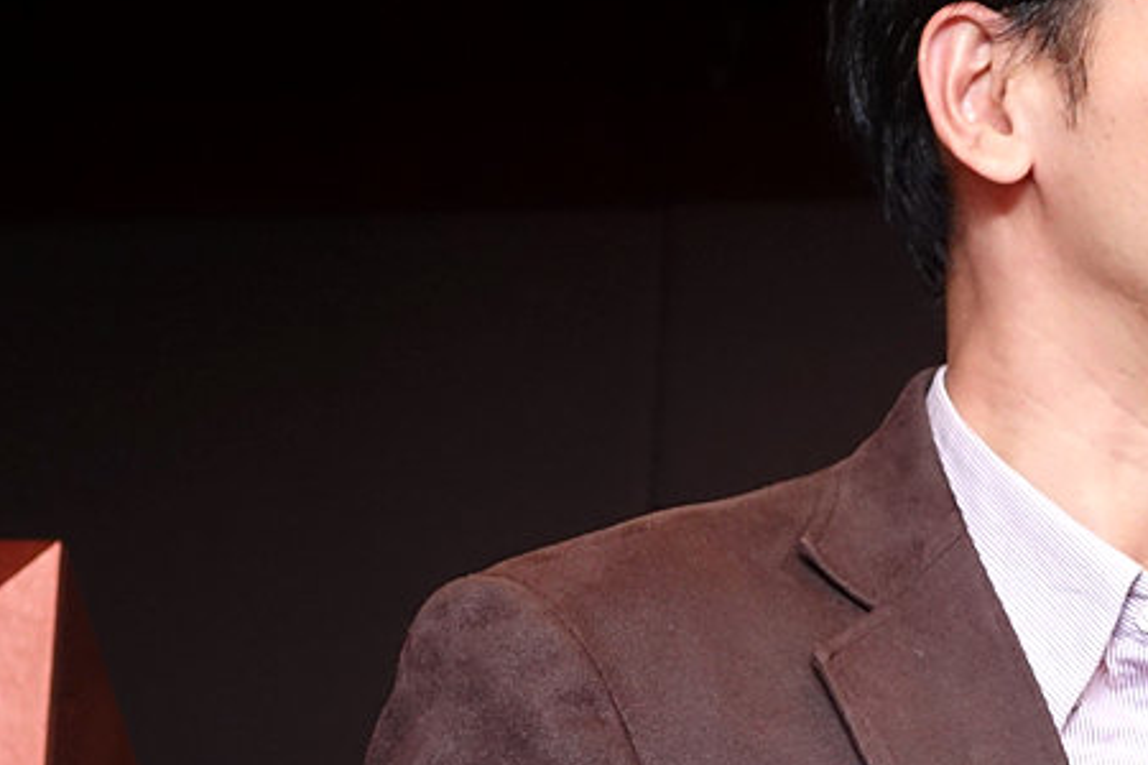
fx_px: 4337
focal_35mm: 136
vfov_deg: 10.1
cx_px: 1258
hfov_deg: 14.7
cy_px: 449
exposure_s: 1/80
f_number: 2.8
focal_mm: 18.59
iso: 800
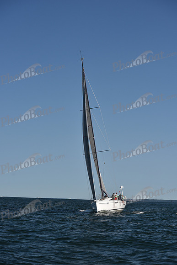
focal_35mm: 70
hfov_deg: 19.5
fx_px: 516
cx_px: 88
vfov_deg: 28.8
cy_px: 132
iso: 250
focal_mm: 70
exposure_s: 1/1000
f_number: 5.6
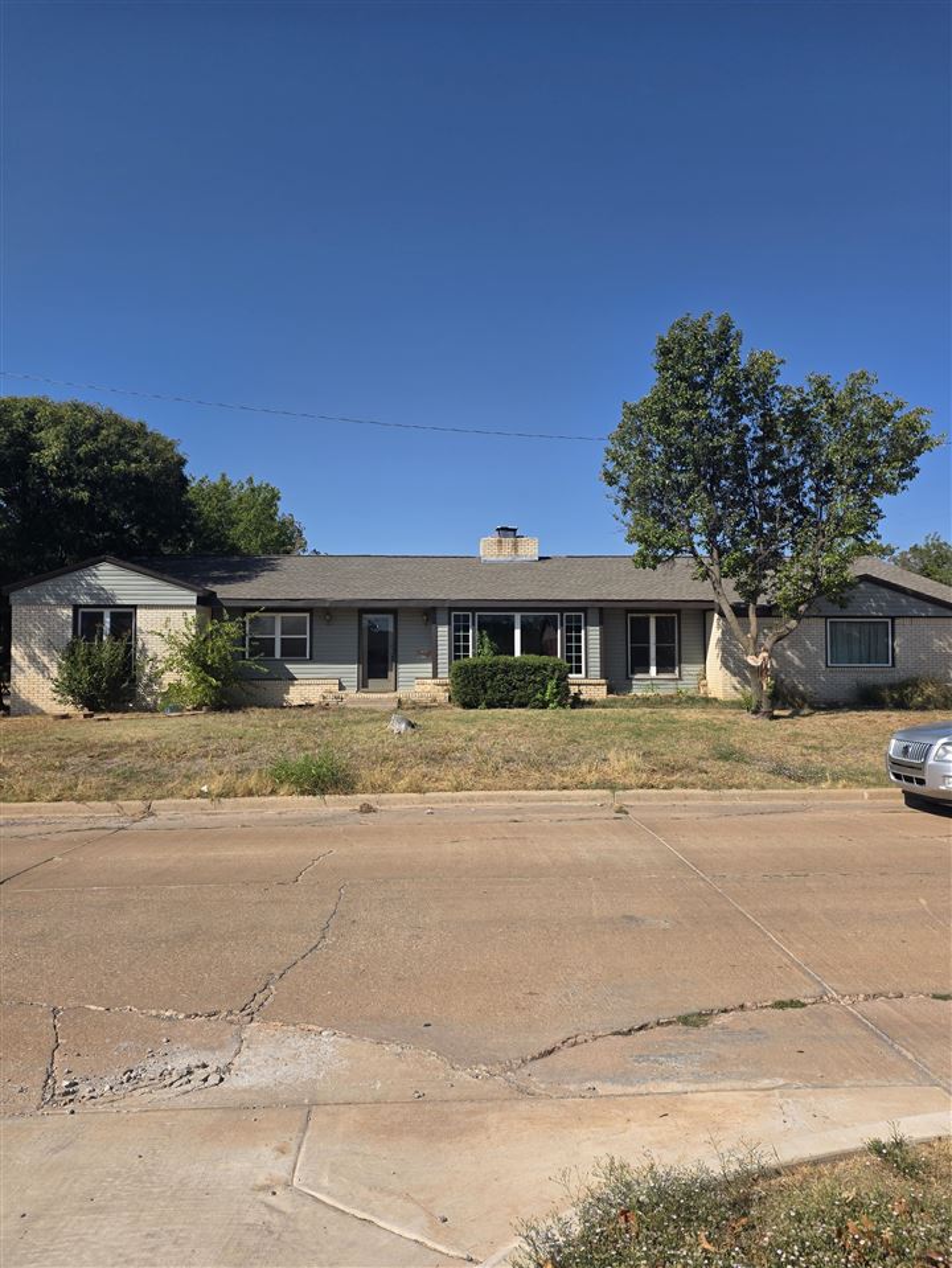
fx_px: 843
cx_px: 476
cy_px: 634
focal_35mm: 23
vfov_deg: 73.9
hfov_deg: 58.9
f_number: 1.7
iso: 80
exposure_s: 1/7944
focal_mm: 6.25
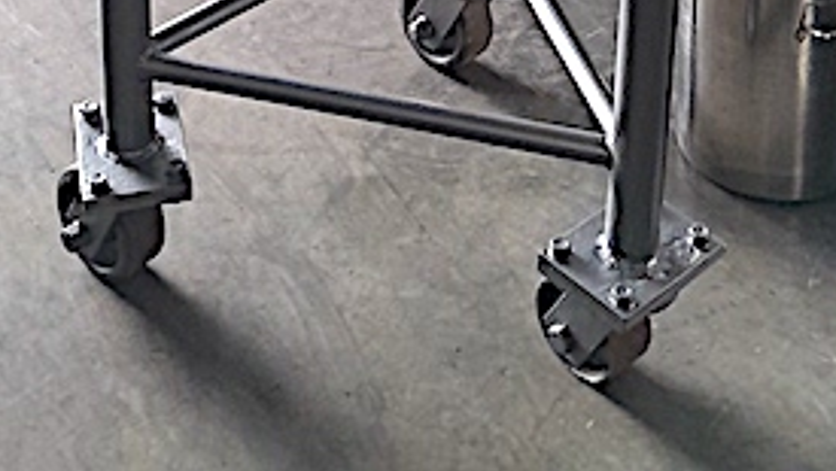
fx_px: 1464
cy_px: -498
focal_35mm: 66
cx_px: 383
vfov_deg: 14.7
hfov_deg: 31.9
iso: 64
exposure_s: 1/50
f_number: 1.8
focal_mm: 3.98
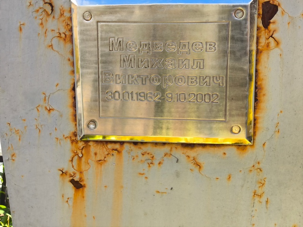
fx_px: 438
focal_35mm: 50
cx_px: 152
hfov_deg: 38.2
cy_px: 114
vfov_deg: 29.1
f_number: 1.7
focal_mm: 4.71
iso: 50
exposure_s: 1/248
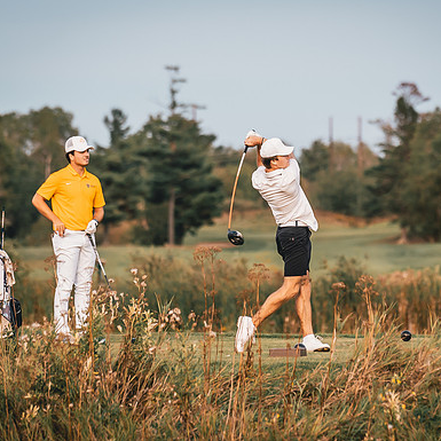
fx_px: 4857
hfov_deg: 5.2
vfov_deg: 5.2
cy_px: 221
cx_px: 278
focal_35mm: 337
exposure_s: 1/1250
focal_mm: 150
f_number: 2.8
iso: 400
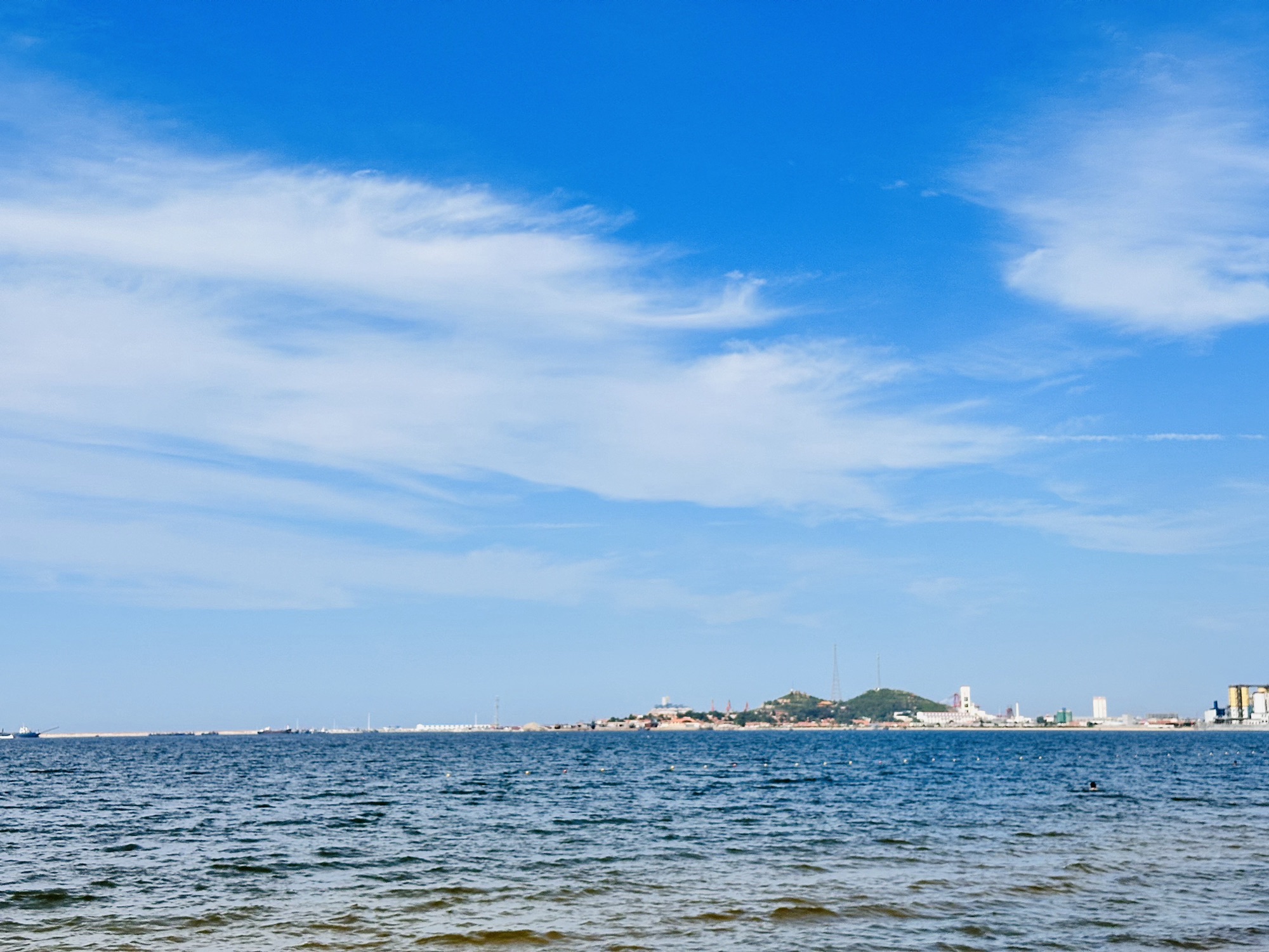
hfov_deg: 39.7
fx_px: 1760
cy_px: 476
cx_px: 634
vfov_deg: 30.3
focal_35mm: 48
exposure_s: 1/5882
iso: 64
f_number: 1.78
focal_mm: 6.86
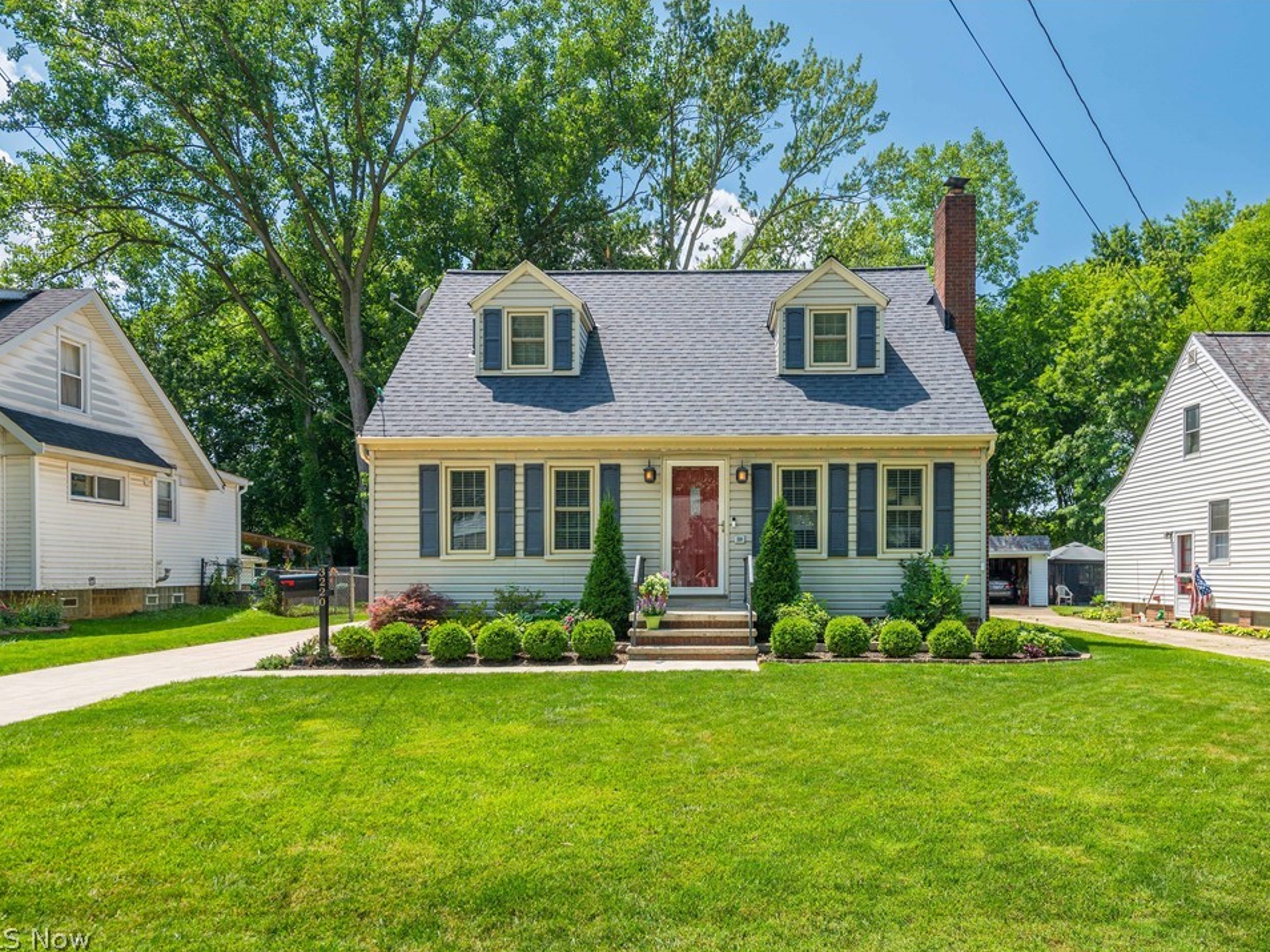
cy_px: 479
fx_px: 844
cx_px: 680
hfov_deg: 73.8
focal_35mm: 23
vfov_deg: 58.9
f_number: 8
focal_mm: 21
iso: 100
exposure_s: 1/400
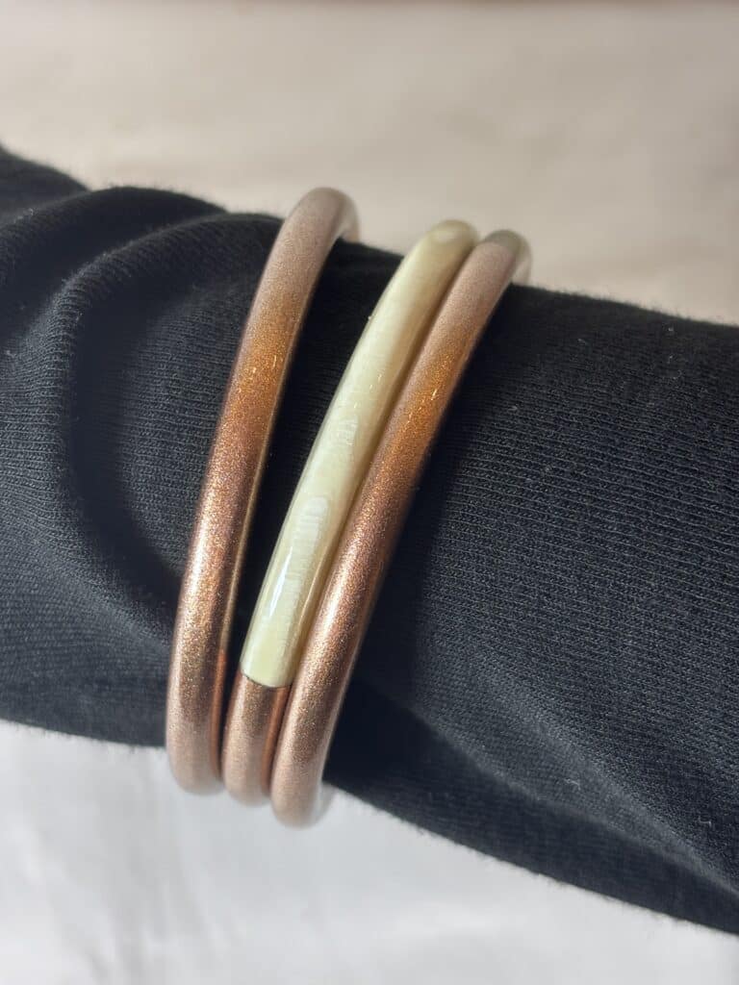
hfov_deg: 28.0
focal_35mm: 52
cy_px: 492
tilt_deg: -58.4
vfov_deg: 36.8
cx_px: 370
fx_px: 1480
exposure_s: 1/50
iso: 25
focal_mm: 5.96
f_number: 1.6
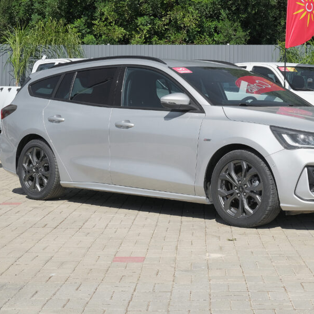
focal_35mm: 77
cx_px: 208
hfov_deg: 22.4
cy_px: 137
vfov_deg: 22.5
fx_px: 790
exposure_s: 1/250
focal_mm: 35.3
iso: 160
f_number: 9
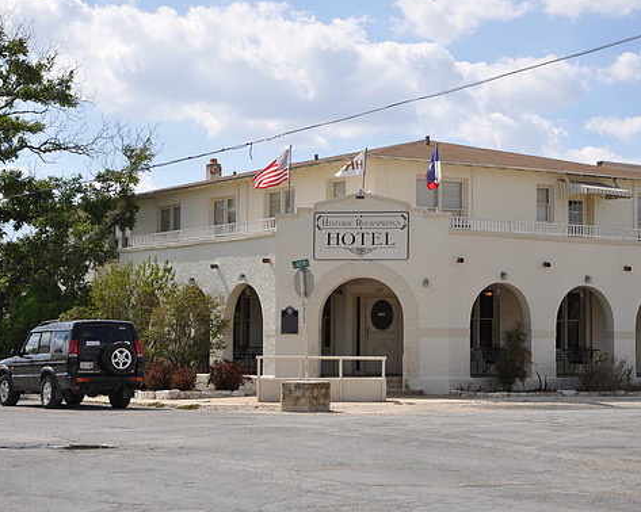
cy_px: 254
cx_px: 386
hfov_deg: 24.5
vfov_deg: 19.8
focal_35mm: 78
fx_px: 1471
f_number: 8
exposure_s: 1/250
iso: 200
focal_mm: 45
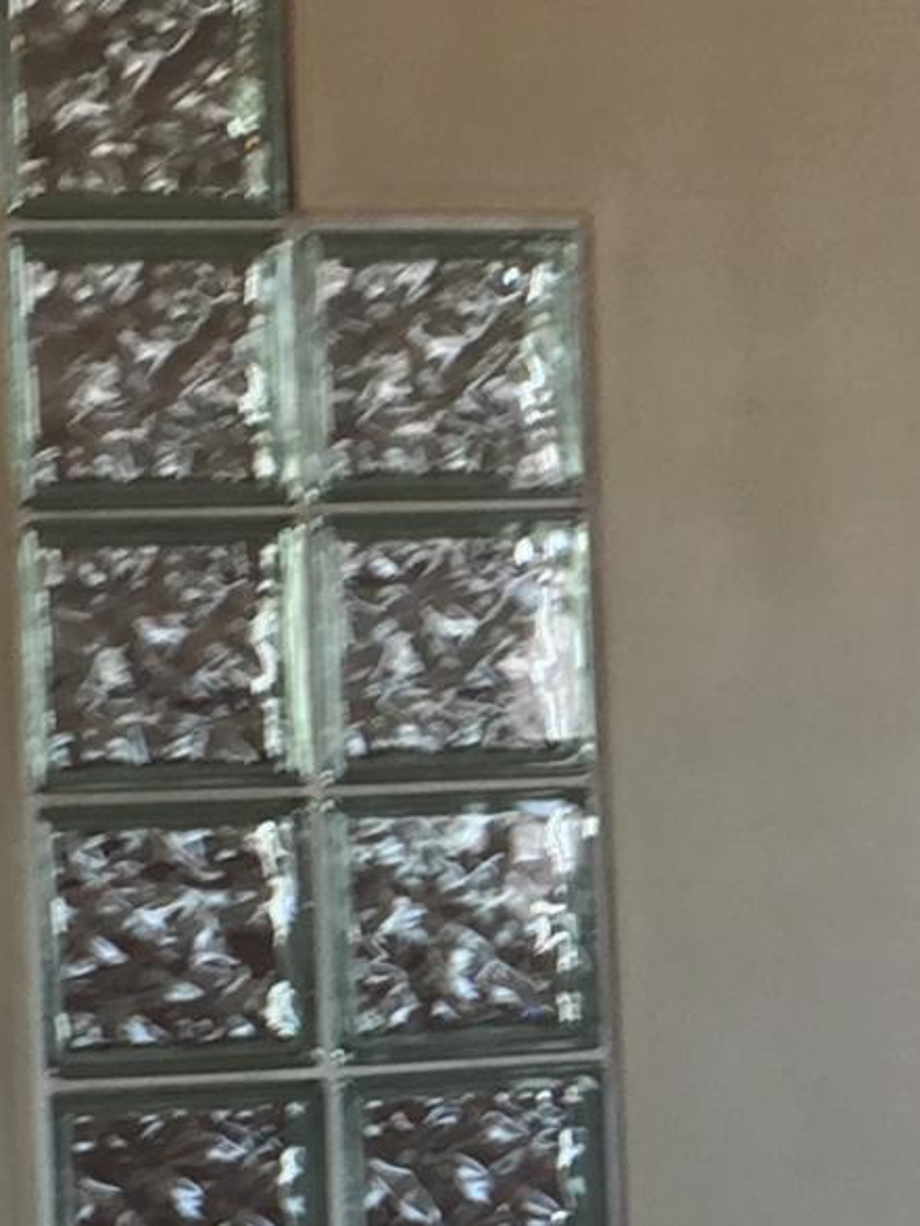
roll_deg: +0.7
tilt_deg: -5.3
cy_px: 907
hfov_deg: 9.8
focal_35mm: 148
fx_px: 5245
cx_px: 1337
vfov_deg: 13.3
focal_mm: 4.15
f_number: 2.2
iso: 32
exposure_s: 1/40
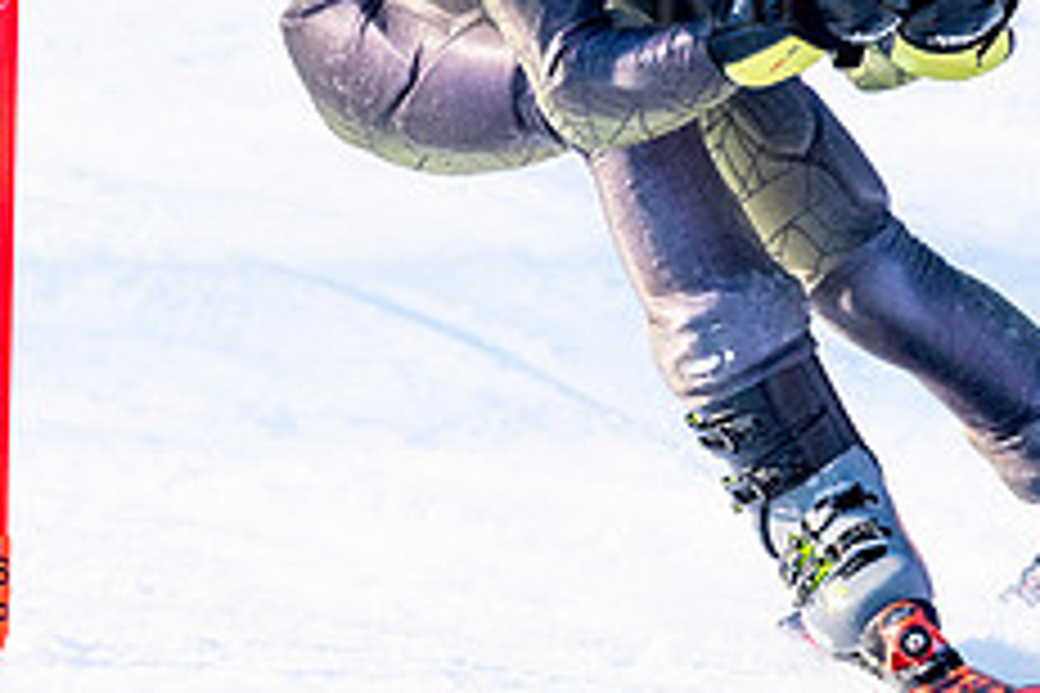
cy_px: 14
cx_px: 622
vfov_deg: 0.9
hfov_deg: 1.3
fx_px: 46536
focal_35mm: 1611
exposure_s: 1/2000
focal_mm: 560
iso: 1250
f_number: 8
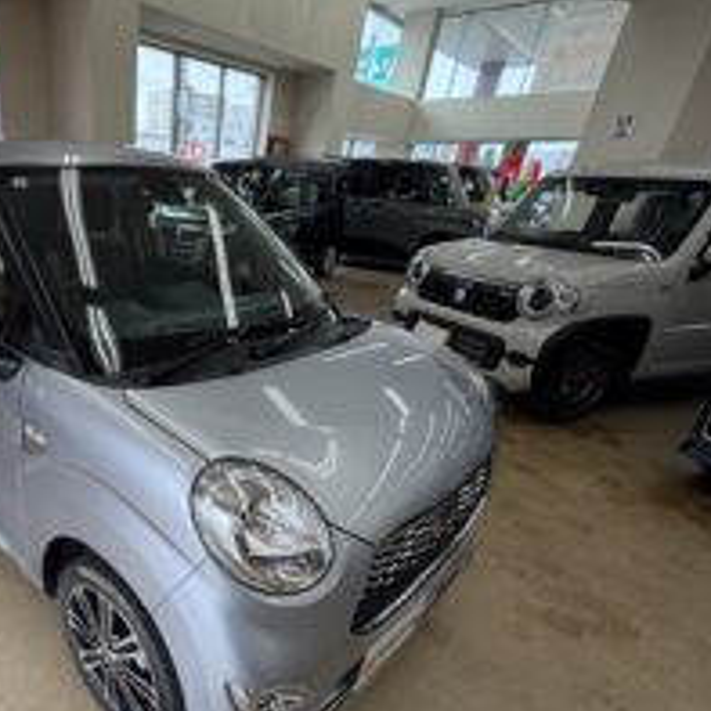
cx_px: 141
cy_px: 442
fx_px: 511
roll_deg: -0.8
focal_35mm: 22
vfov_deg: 68.6
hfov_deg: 63.5
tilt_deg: -27.3
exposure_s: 1/100
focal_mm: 2.22
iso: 32
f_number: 2.2
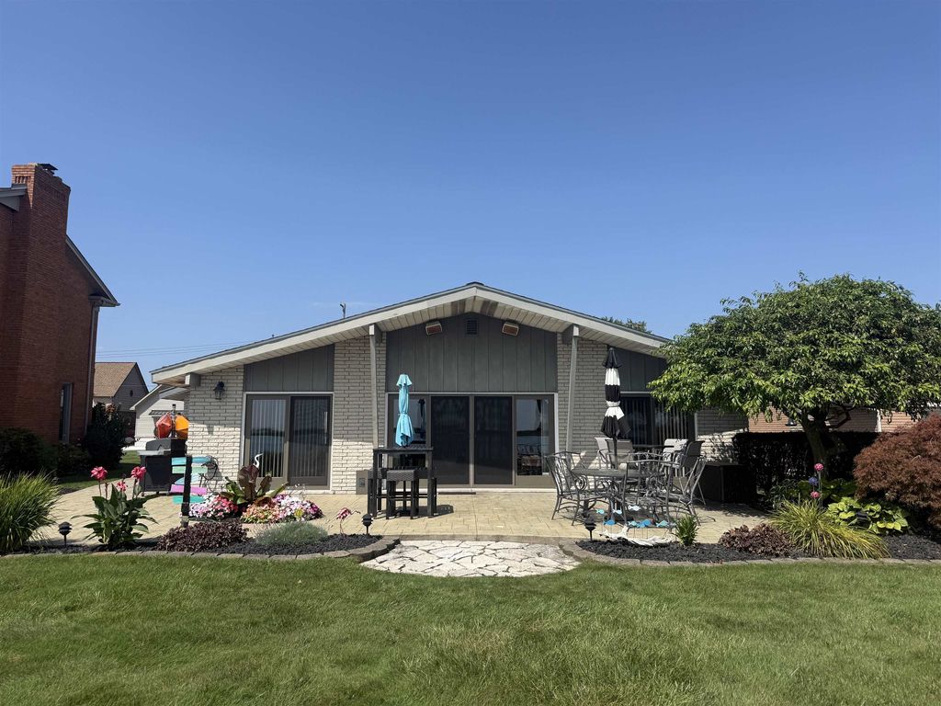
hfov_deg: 71.6
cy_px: 353
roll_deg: -0.8
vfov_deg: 56.8
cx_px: 470
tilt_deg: +6.6
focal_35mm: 24
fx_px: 652
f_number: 1.78
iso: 80
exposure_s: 1/4975
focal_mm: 6.76
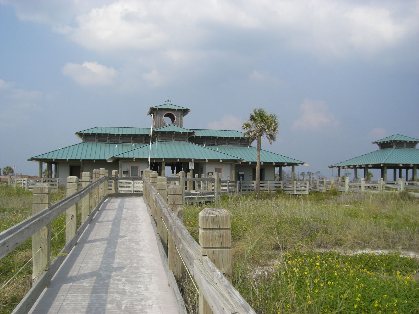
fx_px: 460
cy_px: 157
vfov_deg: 37.7
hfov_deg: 49.0
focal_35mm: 38
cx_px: 210
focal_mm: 6.2
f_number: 4.3
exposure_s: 1/800
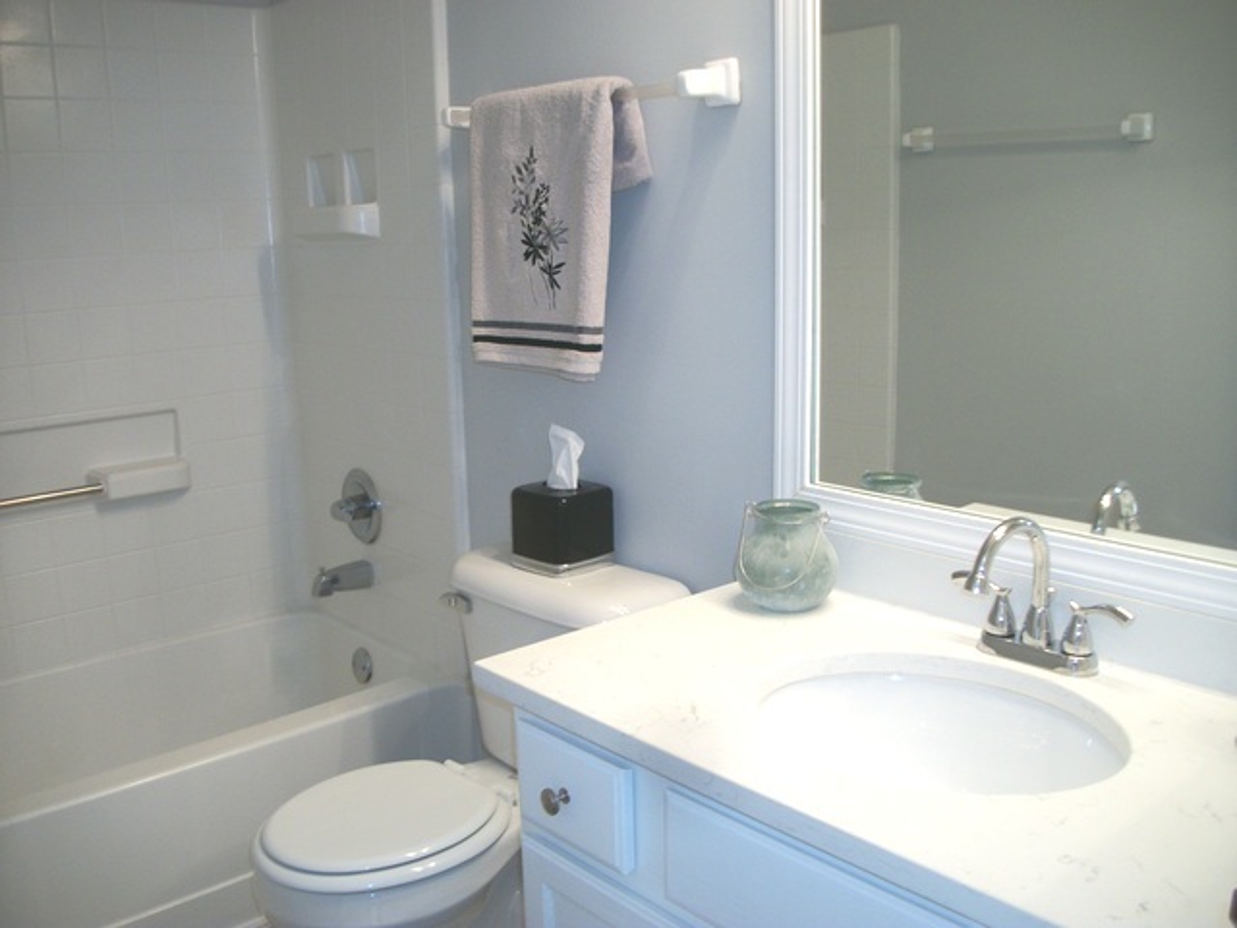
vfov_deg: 44.2
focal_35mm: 32
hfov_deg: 56.8
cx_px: 618
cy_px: 464
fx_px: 1144
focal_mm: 5.7
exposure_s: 1/30
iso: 80
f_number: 2.9
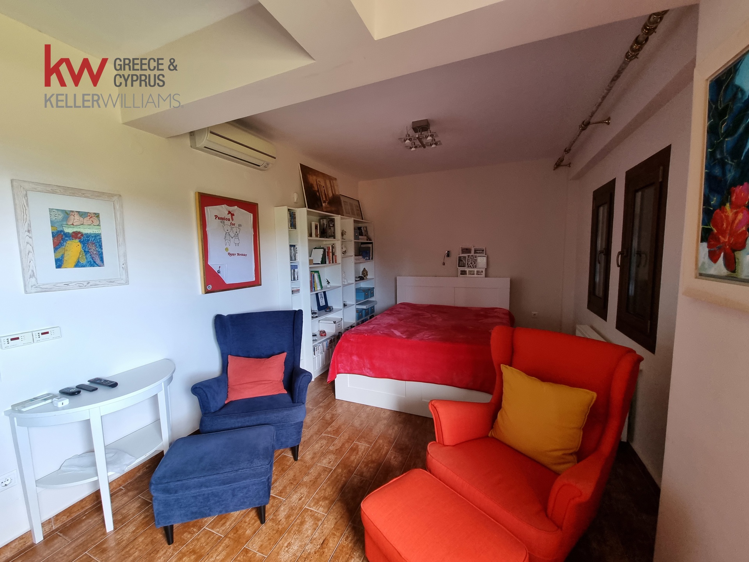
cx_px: 374
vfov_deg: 89.9
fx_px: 281
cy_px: 281
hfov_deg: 106.2
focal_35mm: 13
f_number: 2.2
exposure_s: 1/50
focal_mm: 2.2
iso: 320
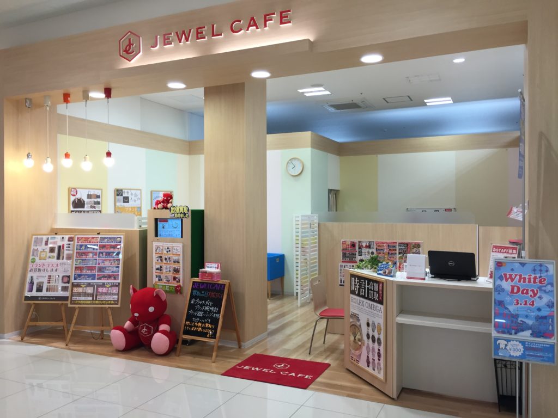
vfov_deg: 48.2
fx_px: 467
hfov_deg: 61.7
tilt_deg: +0.1
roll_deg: +0.0
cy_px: 209
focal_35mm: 29
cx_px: 279
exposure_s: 1/40
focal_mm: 4.15
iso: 32
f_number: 2.2
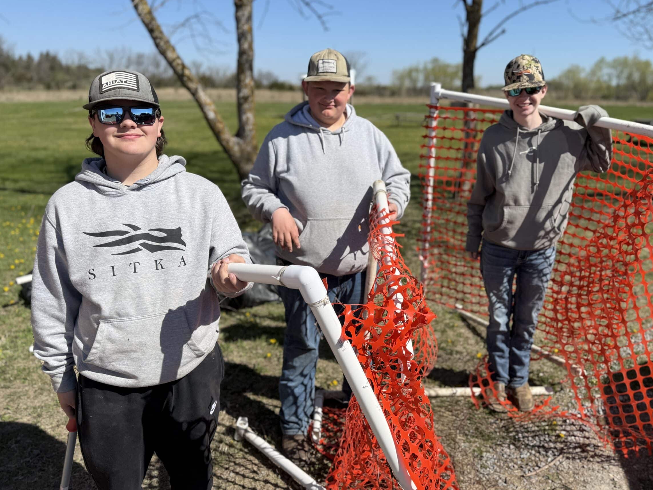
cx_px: 366
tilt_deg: -15.8
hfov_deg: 65.1
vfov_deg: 51.3
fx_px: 509
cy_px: 233
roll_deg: -0.6
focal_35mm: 27
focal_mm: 6.76
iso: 80
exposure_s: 1/5319
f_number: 1.78
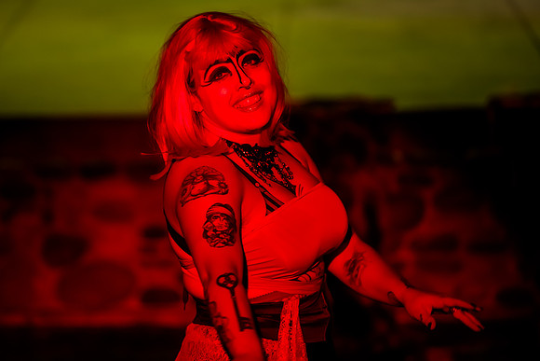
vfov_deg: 5.8
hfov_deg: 8.7
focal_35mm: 237
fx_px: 3551
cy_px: 139
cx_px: 201
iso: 1250
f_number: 2.8
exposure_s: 1/250
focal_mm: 185
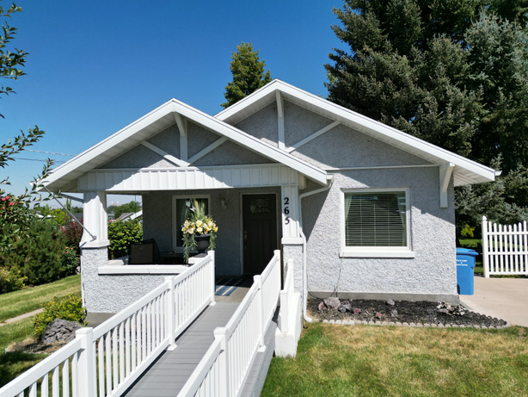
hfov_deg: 69.4
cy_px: 199
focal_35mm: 25
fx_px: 381
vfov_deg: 54.9
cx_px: 270
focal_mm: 6.72
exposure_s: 1/5000
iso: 140
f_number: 1.7
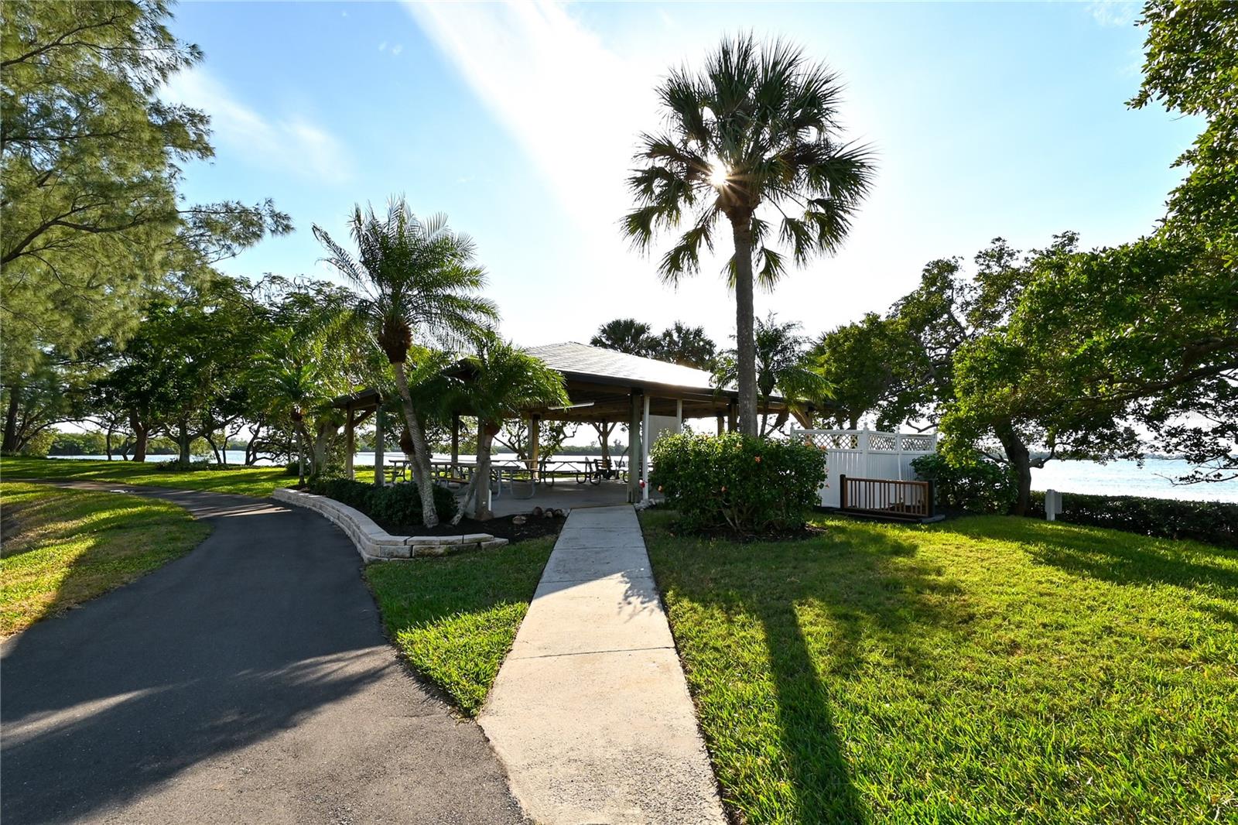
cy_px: 412
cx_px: 619
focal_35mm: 15
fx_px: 516
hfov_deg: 100.4
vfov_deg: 77.3
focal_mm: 10
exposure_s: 1/200
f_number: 11
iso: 250
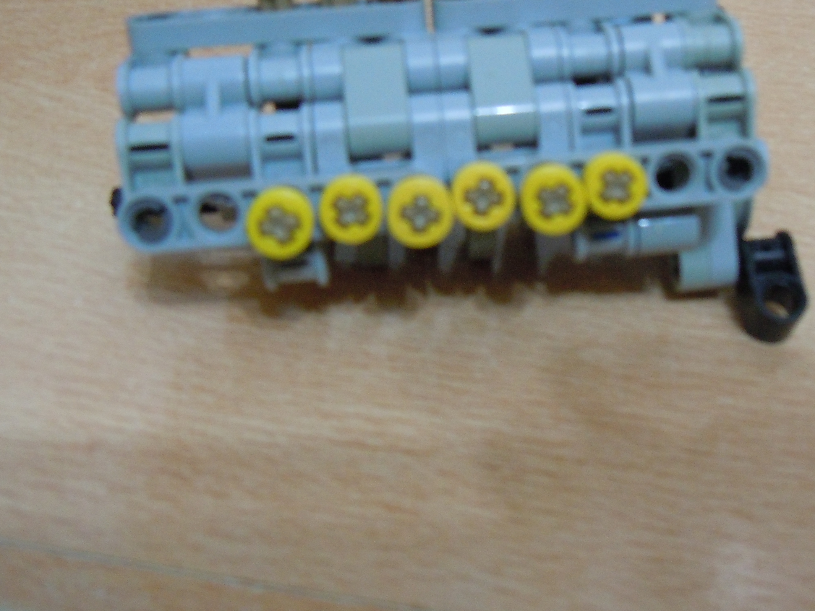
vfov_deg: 30.7
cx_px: 476
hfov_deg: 40.3
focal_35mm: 47
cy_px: 207
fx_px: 1107
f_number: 3.5
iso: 400
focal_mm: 5.4
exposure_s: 1/10
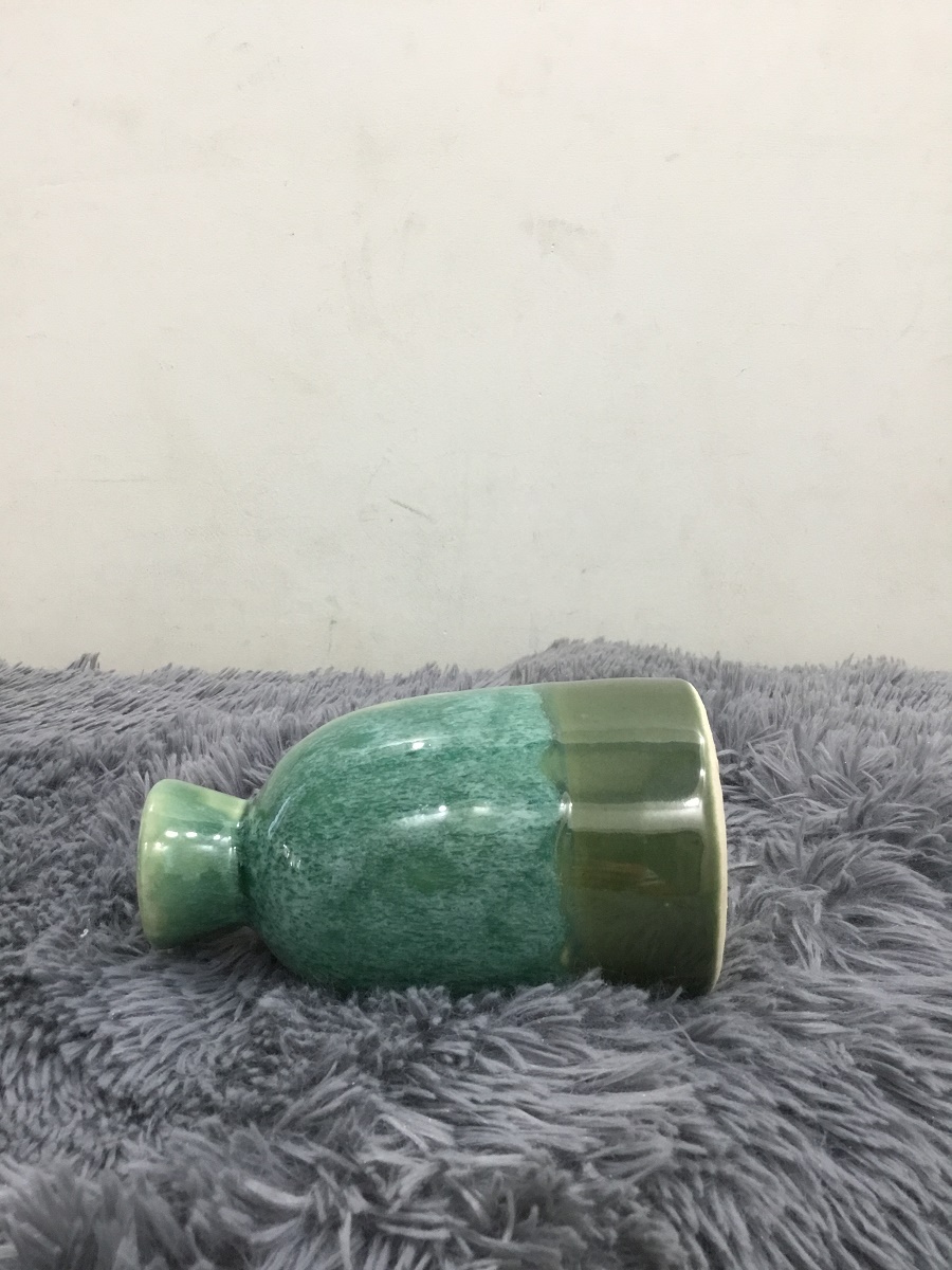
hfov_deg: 45.4
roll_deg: +2.5
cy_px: 635
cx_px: 476
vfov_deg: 58.4
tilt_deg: -13.2
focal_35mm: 31
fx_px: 1137
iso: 125
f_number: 2.4
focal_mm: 3.3
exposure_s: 1/33
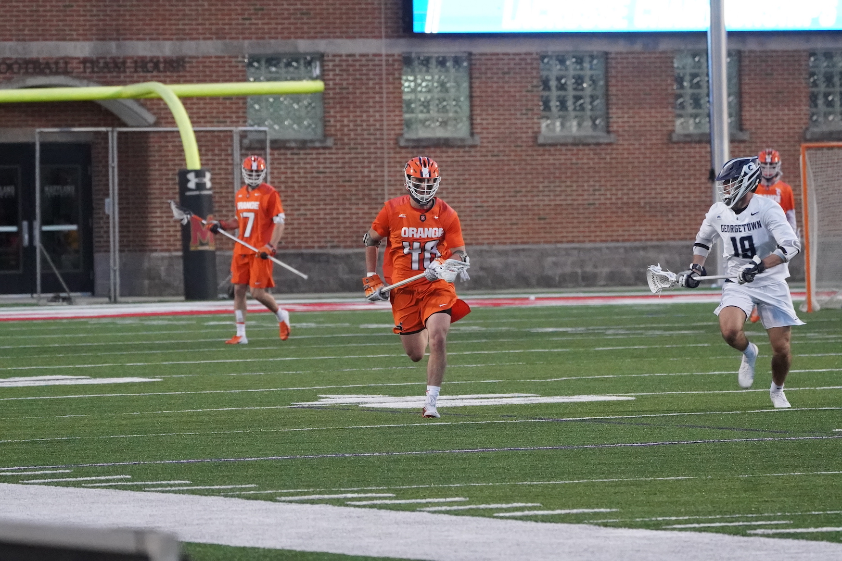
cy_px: 280
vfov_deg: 4.2
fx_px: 7648
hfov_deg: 6.3
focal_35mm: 327
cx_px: 421
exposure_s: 1/1000
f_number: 5.6
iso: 12800
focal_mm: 218
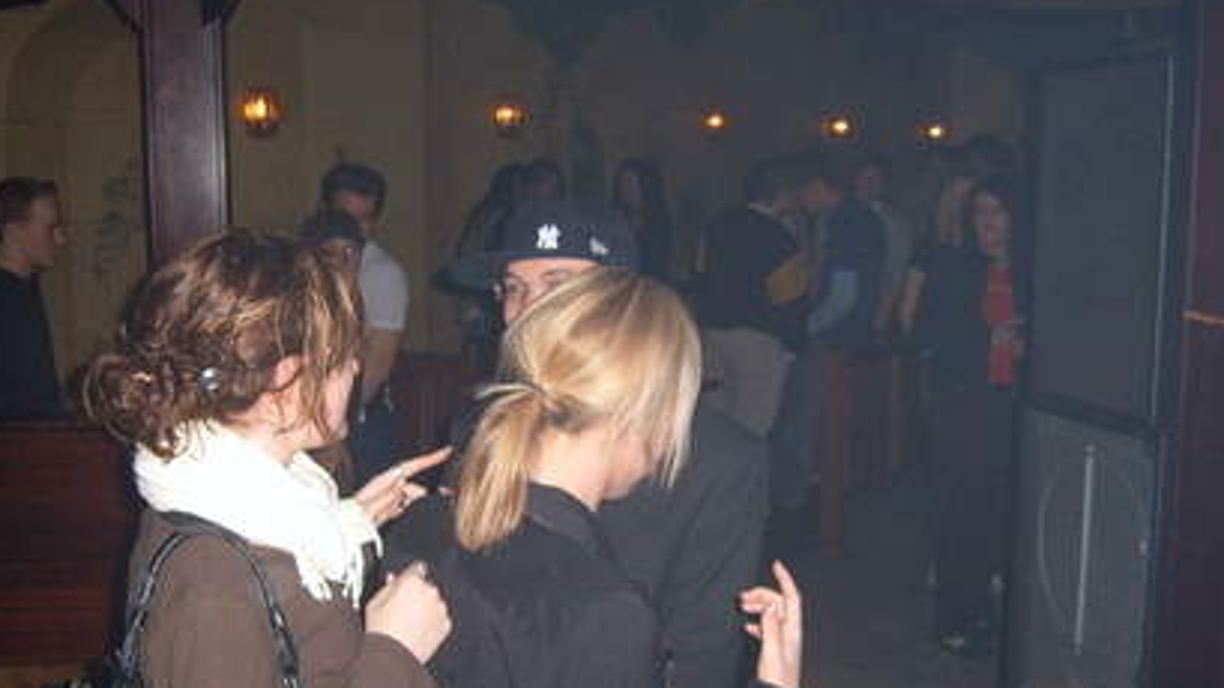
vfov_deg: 27.0
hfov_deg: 46.3
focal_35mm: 44
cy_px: 443
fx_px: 1428
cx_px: 545
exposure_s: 1/30
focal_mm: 5.8
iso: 100
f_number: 2.8
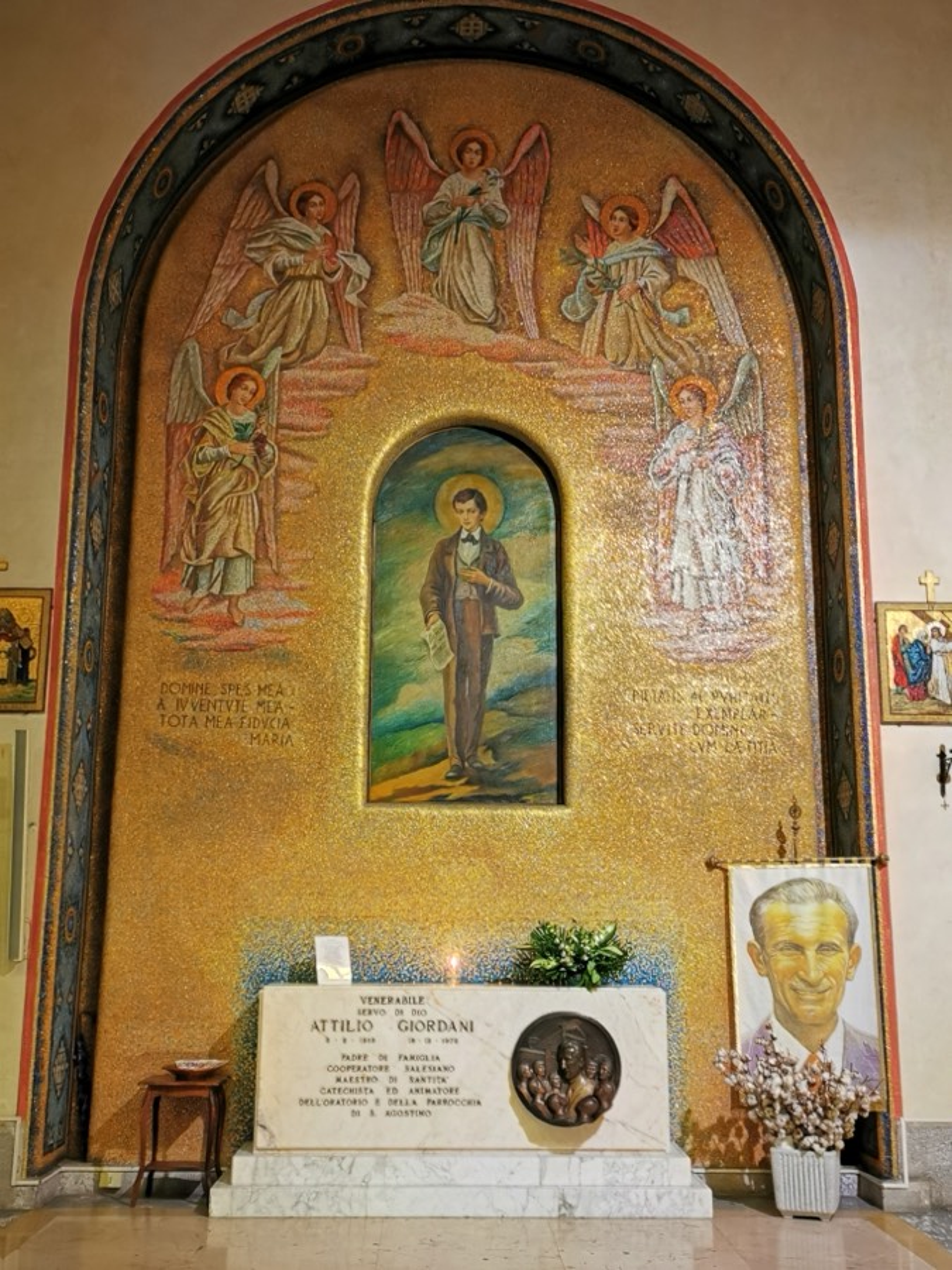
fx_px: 1357
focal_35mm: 37
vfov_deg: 50.1
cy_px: 635
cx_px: 476
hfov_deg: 38.7
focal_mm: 5.58
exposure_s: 5
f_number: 1.8
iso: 400
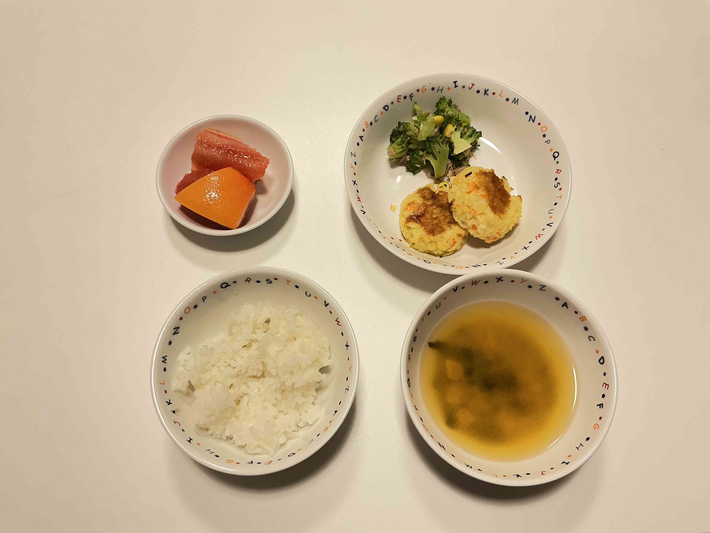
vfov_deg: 48.2
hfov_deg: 61.7
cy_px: 266
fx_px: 595
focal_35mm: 29
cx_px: 355
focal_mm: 3
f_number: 1.8
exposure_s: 1/60
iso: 50
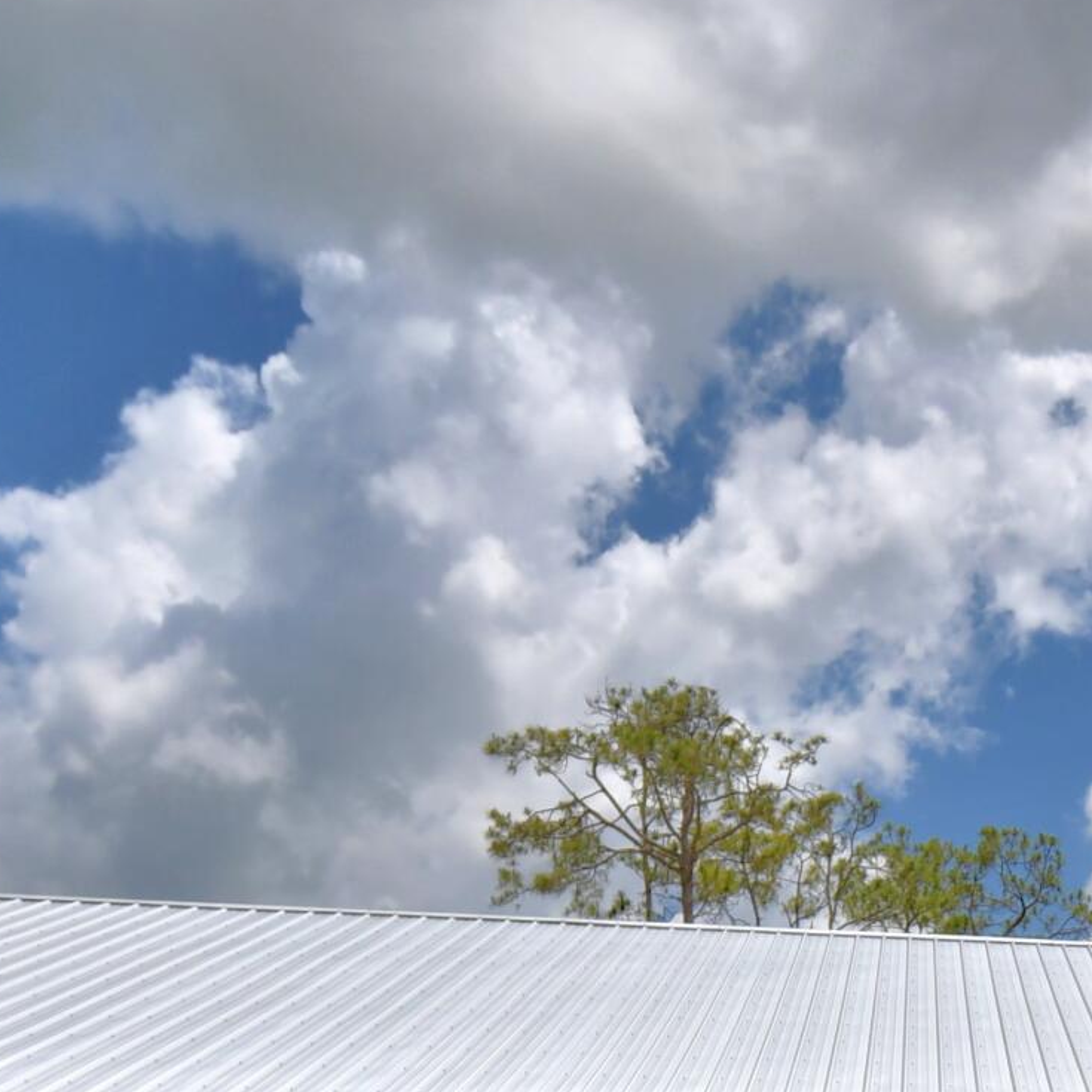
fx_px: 1856
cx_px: 1255
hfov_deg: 29.0
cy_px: 1345
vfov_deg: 28.2
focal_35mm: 52
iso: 100
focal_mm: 10
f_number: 4.5
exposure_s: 1/2000
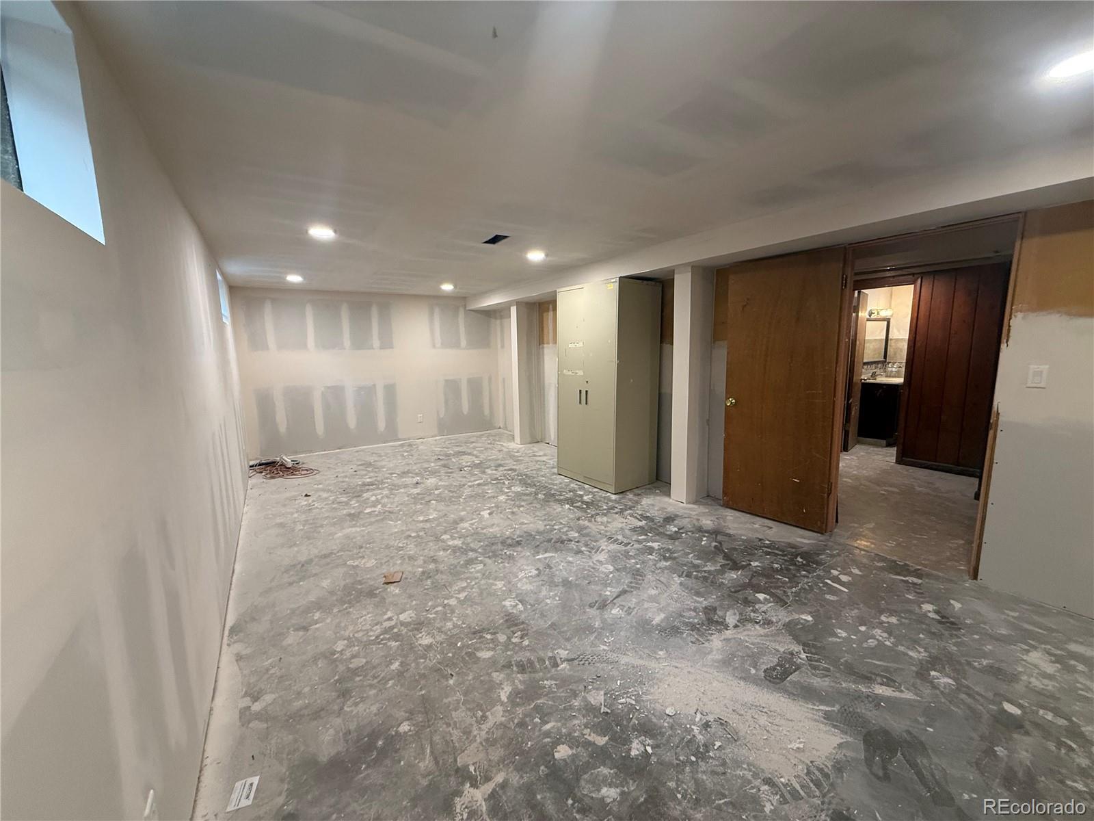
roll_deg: +0.8
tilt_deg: -8.1
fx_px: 442
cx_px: 547
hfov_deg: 102.1
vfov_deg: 85.7
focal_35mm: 14
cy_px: 410
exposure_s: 1/120
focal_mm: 2.22
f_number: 2.2
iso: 320
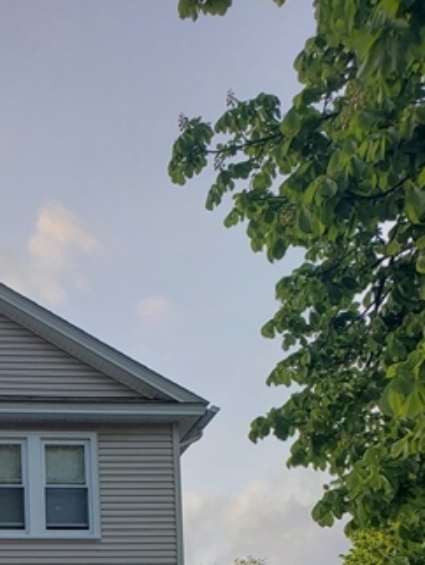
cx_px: -28
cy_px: 669
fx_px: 1014
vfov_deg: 27.6
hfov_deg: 22.5
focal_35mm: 62
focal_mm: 4.3
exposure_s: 1/225
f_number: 2.4
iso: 50
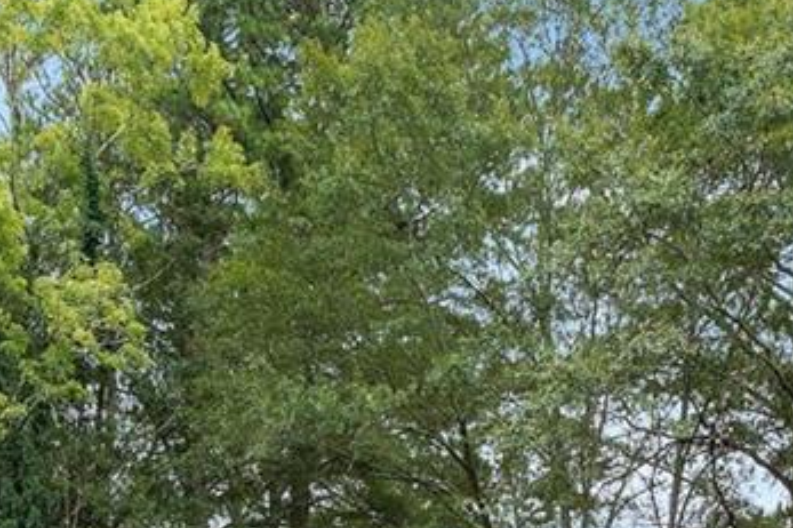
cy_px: 746
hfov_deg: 32.1
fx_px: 1365
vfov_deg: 19.6
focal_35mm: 62
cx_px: 537
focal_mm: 14.2
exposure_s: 1/50
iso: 320
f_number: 8
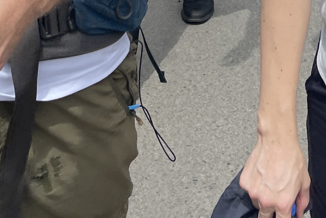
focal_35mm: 111
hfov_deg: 18.0
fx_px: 1005
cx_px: 325
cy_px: -234
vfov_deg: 11.1
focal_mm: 5.1
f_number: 1.6
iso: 32
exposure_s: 1/3003
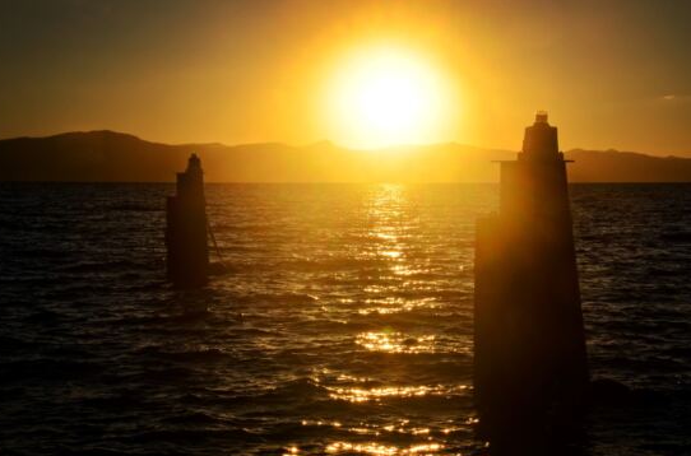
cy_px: 226
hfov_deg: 26.0
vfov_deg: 17.4
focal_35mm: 78
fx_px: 1493
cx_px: 389
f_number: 18
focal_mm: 44
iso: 200
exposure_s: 1/800
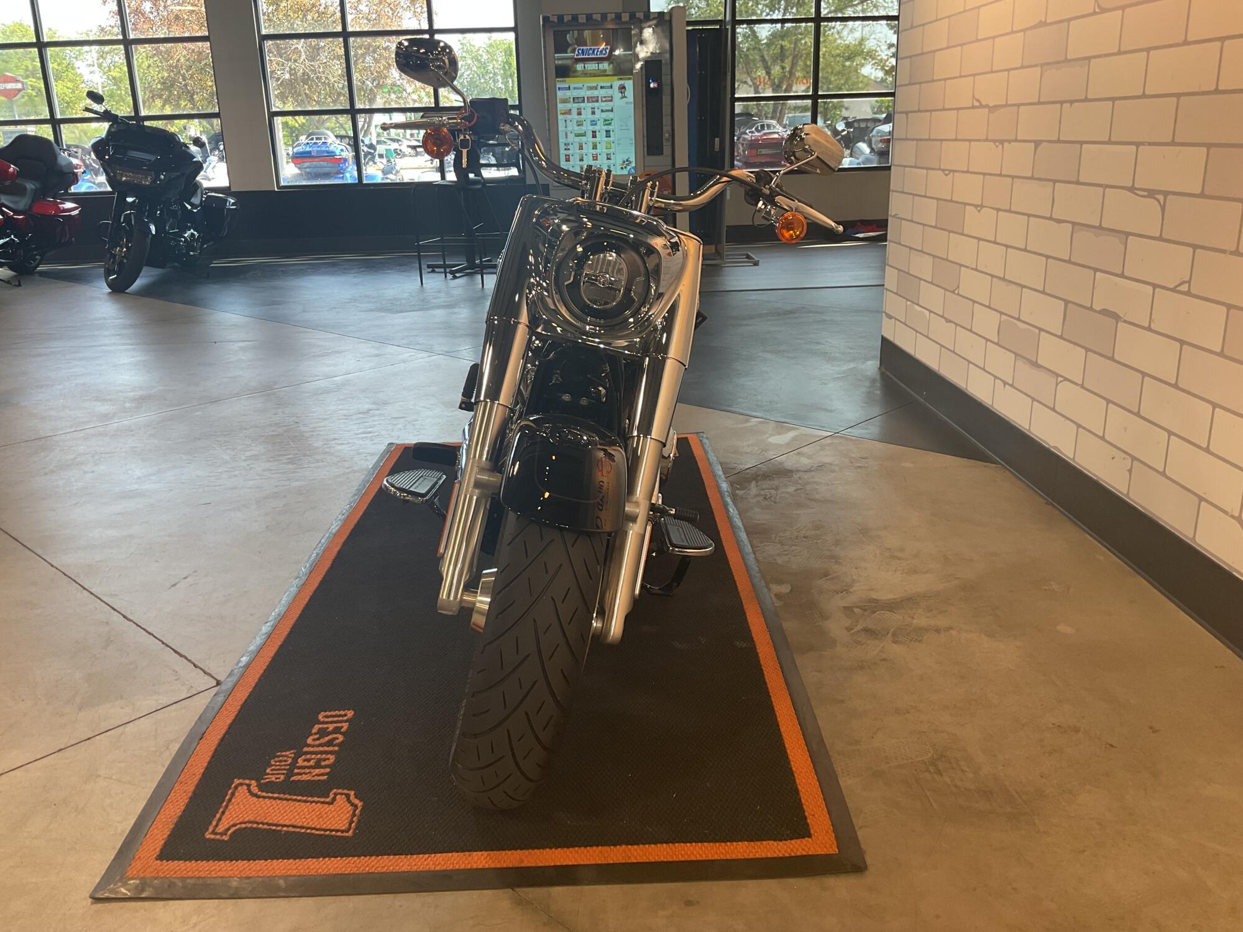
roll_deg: +2.5
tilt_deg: -18.6
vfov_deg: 48.2
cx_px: 622
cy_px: 466
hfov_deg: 61.7
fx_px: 1041
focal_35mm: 29
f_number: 1.8
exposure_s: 1/50
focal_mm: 3
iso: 40
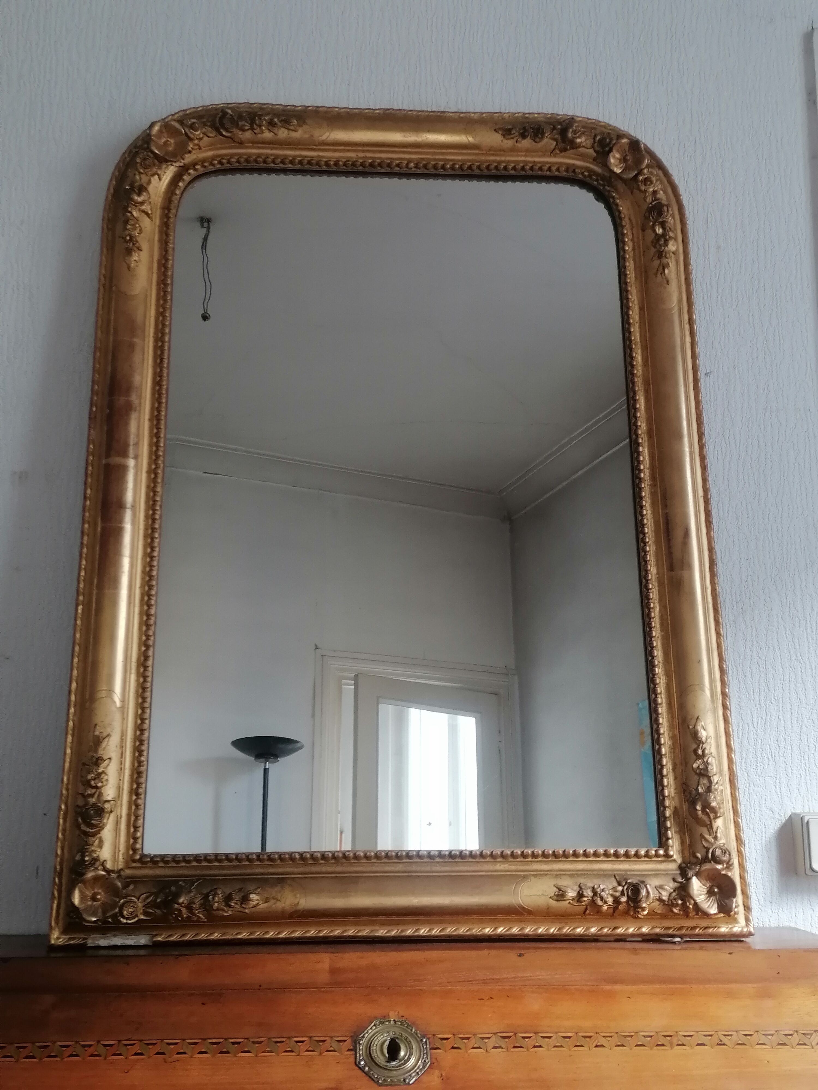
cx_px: 409
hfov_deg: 40.7
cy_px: 545
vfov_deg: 52.6
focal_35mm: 35
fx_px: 1103
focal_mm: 5.3
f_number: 1.8
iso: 125
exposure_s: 1/33.3
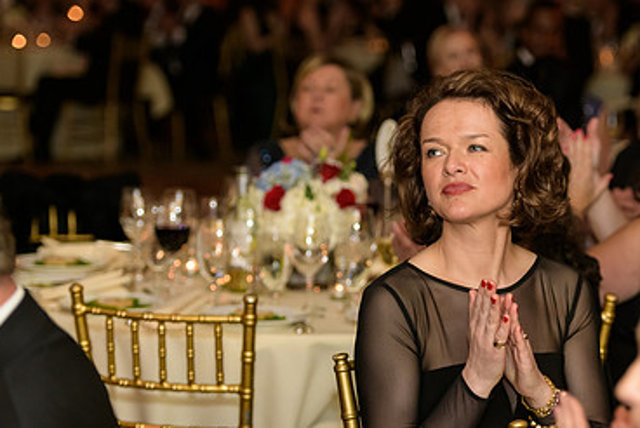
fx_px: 2580
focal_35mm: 145
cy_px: 253
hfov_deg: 14.1
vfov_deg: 9.5
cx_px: 470
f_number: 3.2
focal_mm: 92
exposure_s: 1/125
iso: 1250
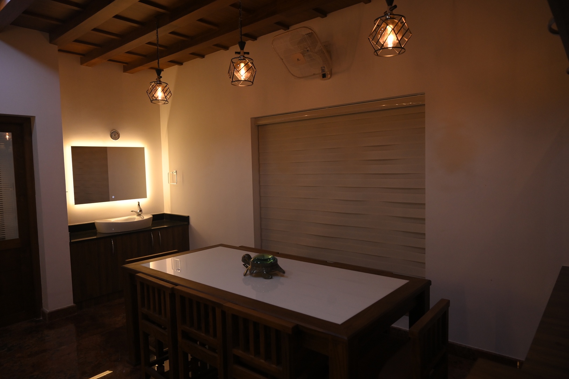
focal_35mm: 24
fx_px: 379
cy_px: 190
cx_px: 284
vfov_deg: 53.1
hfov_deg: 73.8
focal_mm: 24
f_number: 4.5
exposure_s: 1/320
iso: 2000
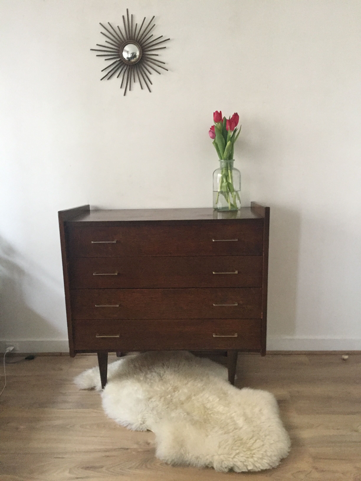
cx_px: 180
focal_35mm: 29
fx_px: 403
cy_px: 240
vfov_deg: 61.7
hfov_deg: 48.2
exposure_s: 1/25
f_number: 2.2
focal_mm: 4.15
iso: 250
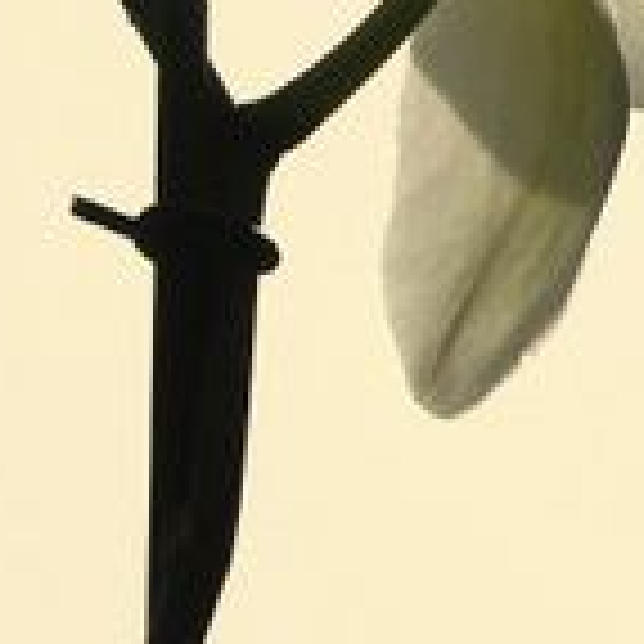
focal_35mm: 750
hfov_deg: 2.3
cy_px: 356
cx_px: -86
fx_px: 15794
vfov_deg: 2.3
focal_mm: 105
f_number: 8
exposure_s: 1/1000
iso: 200
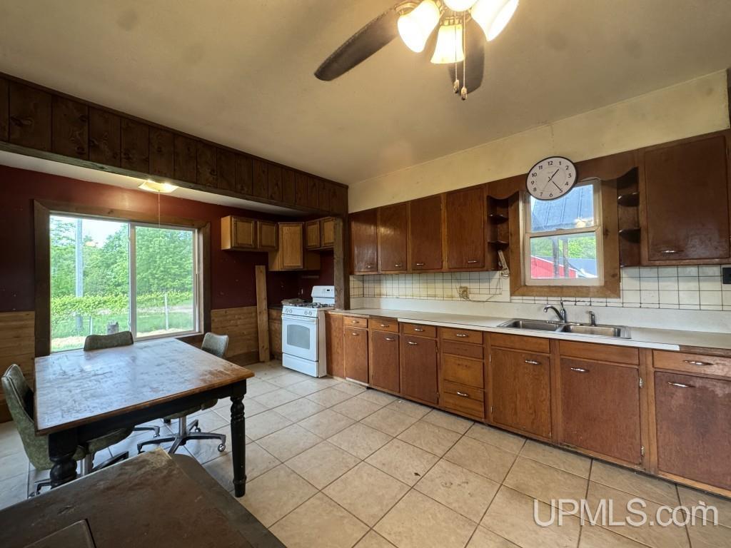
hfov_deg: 102.1
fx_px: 296
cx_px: 366
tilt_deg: -0.5
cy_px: 274
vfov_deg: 85.7
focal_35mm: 14
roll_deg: +0.9
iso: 320
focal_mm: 2.22
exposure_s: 1/60
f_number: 2.2
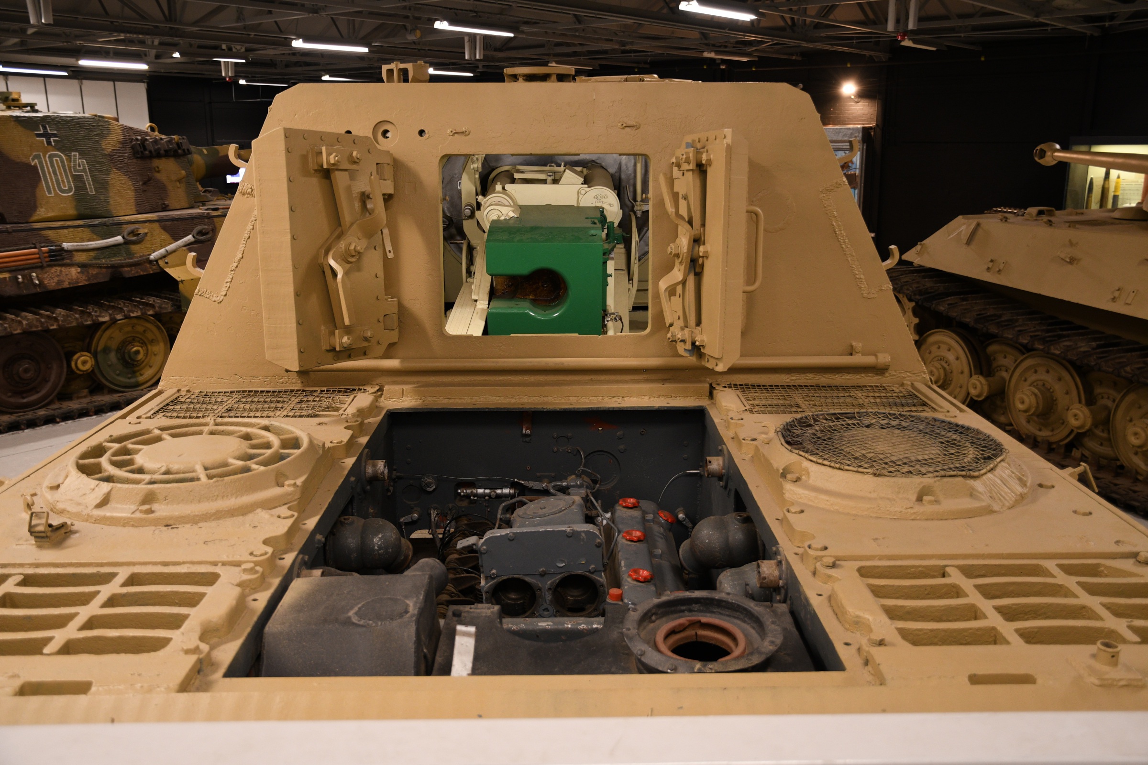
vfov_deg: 40.0
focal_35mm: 33
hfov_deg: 57.2
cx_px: 574
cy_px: 382
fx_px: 1052
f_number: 3
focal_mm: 22
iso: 500
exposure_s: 1/40
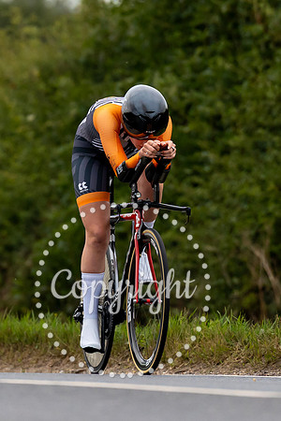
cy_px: 135
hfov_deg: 2.5
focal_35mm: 551
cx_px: 114
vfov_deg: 3.7
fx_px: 6453
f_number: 3.2
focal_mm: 200
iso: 1000
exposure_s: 1/1000
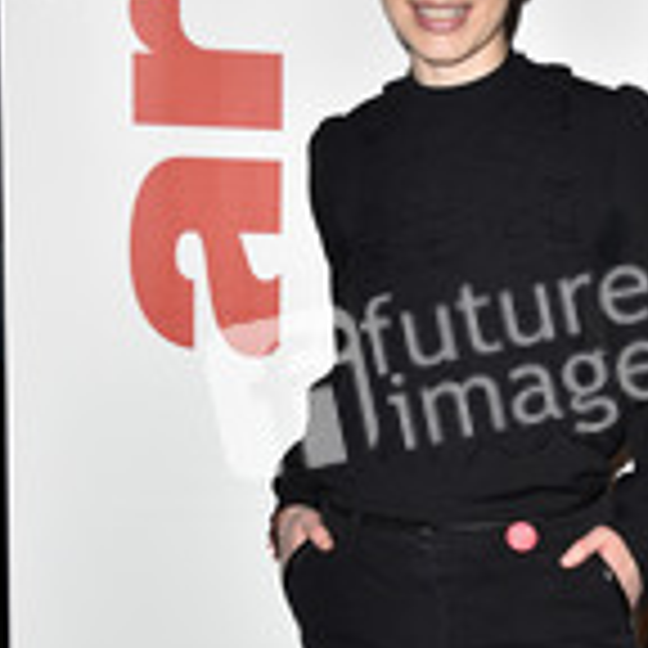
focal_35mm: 104
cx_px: 567
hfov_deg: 16.5
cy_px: 598
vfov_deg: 16.5
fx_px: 2203
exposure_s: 1/160
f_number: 5.6
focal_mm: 44
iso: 800
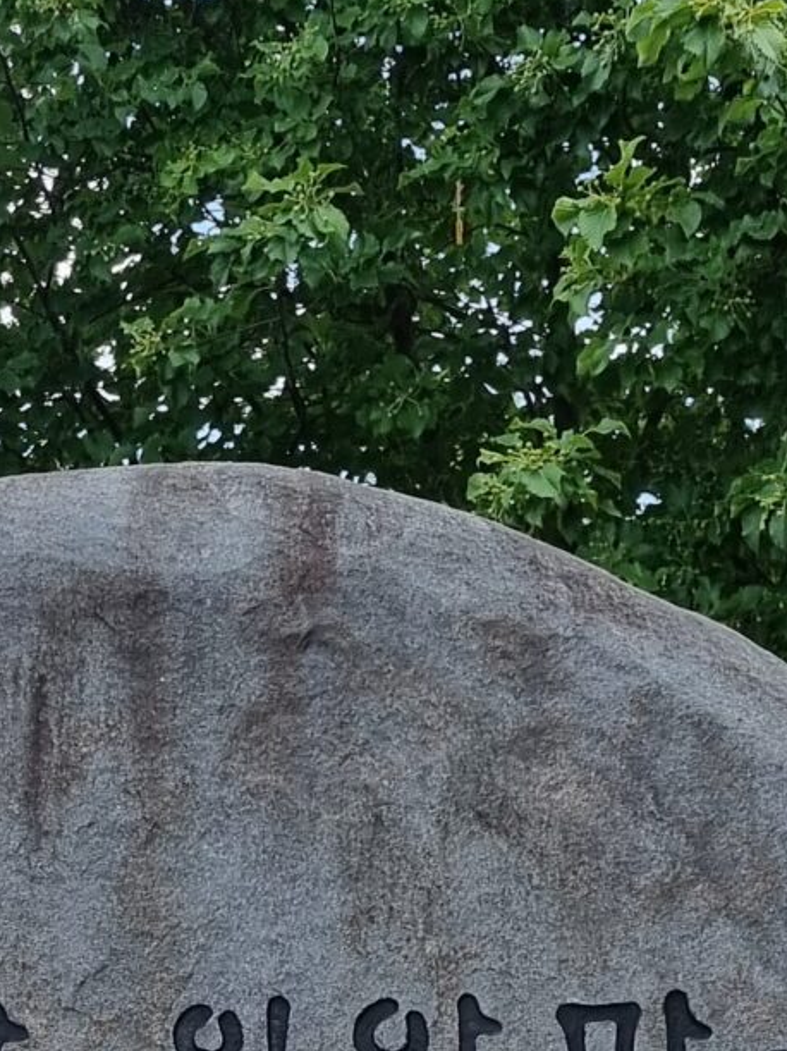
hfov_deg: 13.6
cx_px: 296
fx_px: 3305
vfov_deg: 16.4
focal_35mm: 109
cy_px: 1605
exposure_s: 1/1312
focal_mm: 5.4
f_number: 1.8
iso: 50
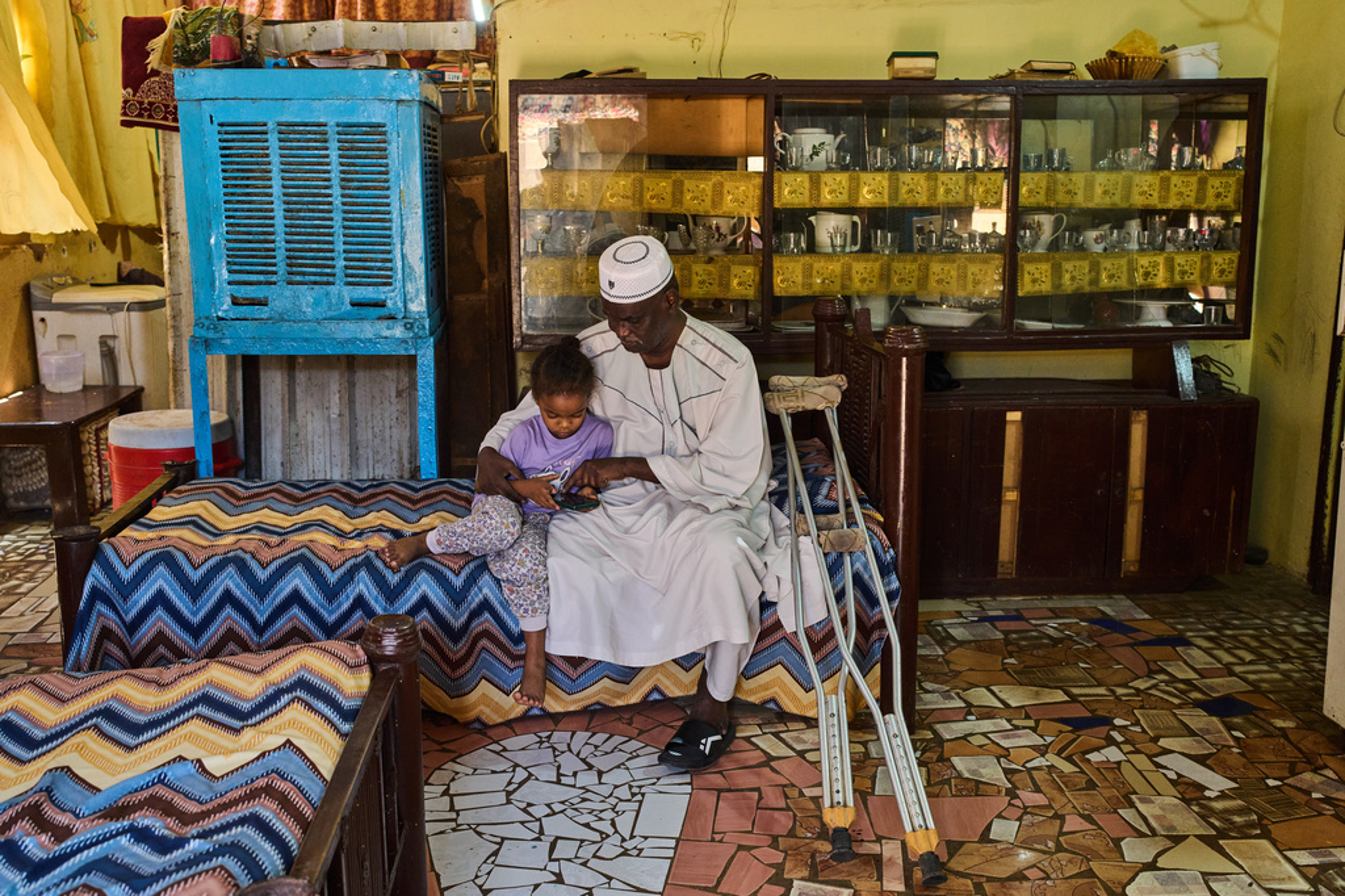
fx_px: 1307
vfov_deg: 37.8
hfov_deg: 54.4
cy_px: 448
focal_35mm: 35
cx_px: 672
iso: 1000
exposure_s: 1/125
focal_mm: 35
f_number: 4.5
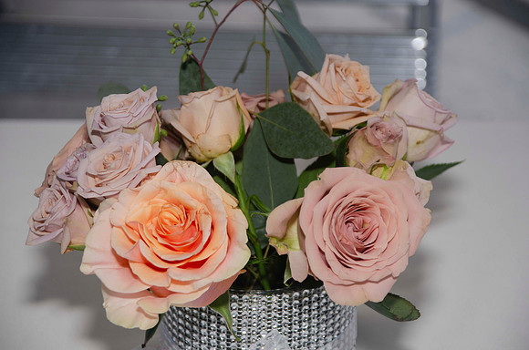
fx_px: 1979
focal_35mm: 135
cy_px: 175
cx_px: 264
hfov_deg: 15.2
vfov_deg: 10.1
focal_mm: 90
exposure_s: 1/250
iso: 100
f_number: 5.6
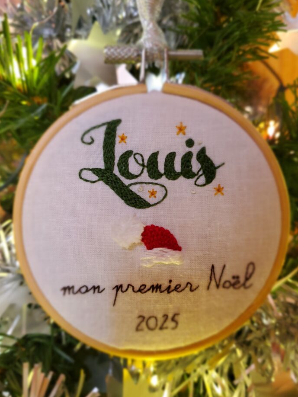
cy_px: 217
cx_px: 146
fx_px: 333
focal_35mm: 29
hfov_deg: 48.2
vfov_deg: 61.5
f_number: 1.5
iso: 160
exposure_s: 1/50
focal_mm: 4.3
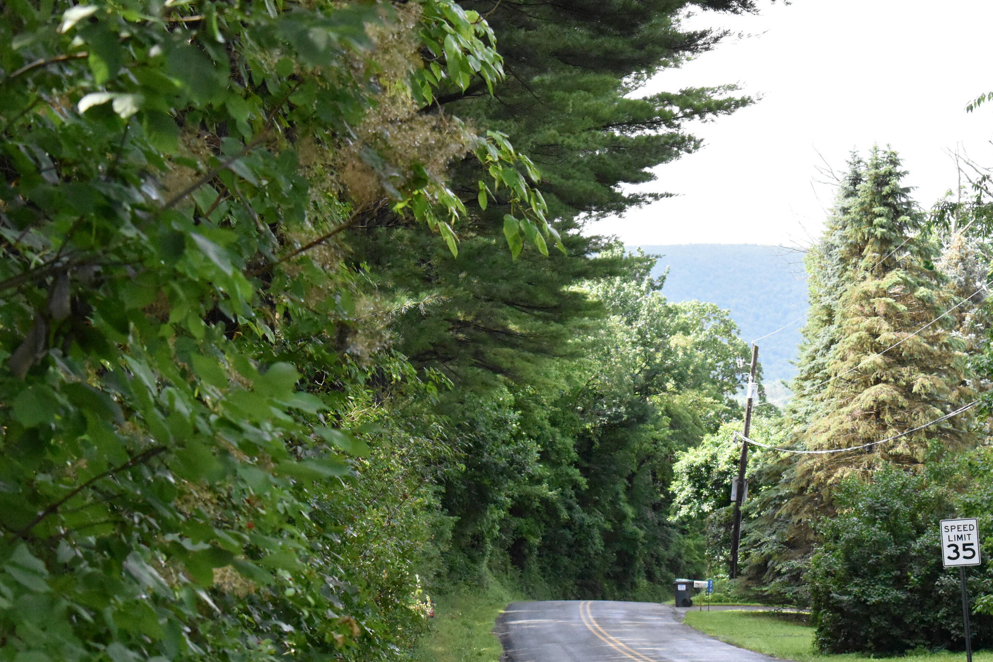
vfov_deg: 13.2
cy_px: 373
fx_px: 2858
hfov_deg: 19.7
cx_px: 606
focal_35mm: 104
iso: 6400
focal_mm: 55
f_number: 5.6
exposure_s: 1/4000
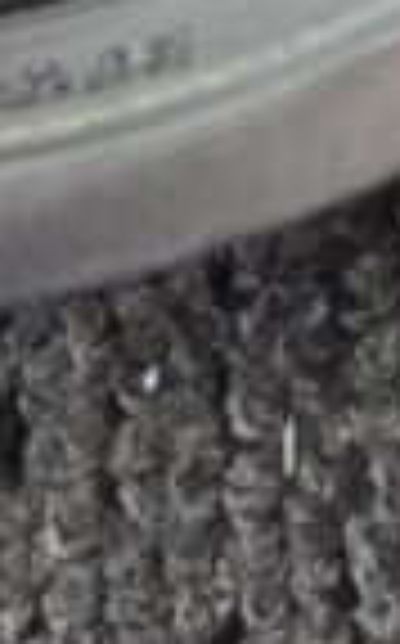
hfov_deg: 7.0
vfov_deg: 8.5
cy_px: -1578
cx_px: -292
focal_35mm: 182
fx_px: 3184
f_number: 1.8
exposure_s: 1/120
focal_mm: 5.4
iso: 64
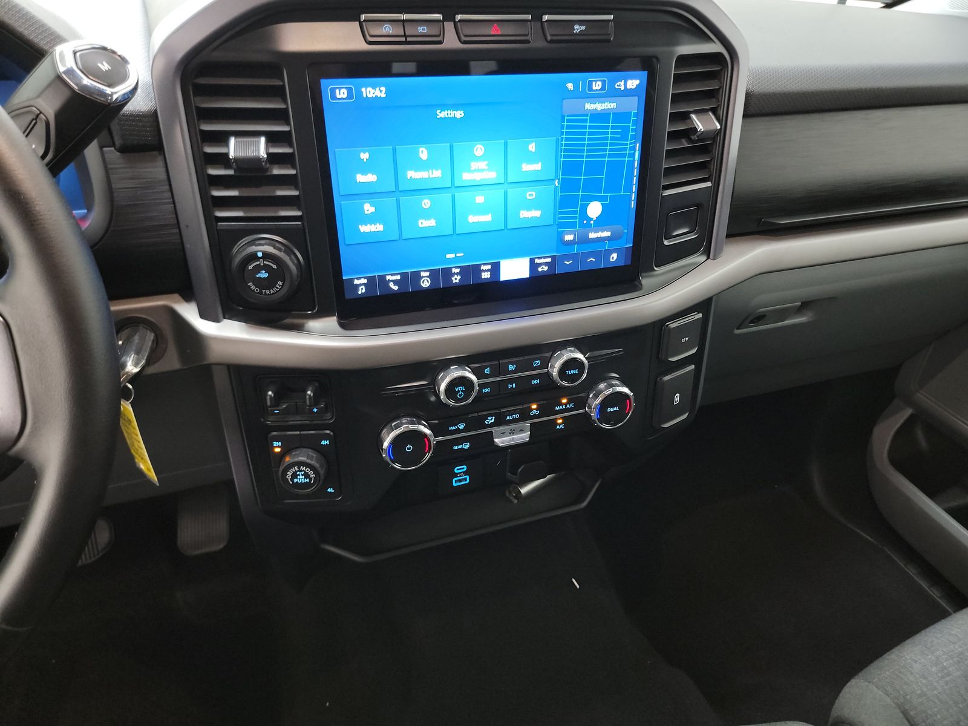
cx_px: 484
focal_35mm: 24
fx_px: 671
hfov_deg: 71.6
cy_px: 363
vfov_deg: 56.8
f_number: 1.8
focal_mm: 6.7
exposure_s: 1/17
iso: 853
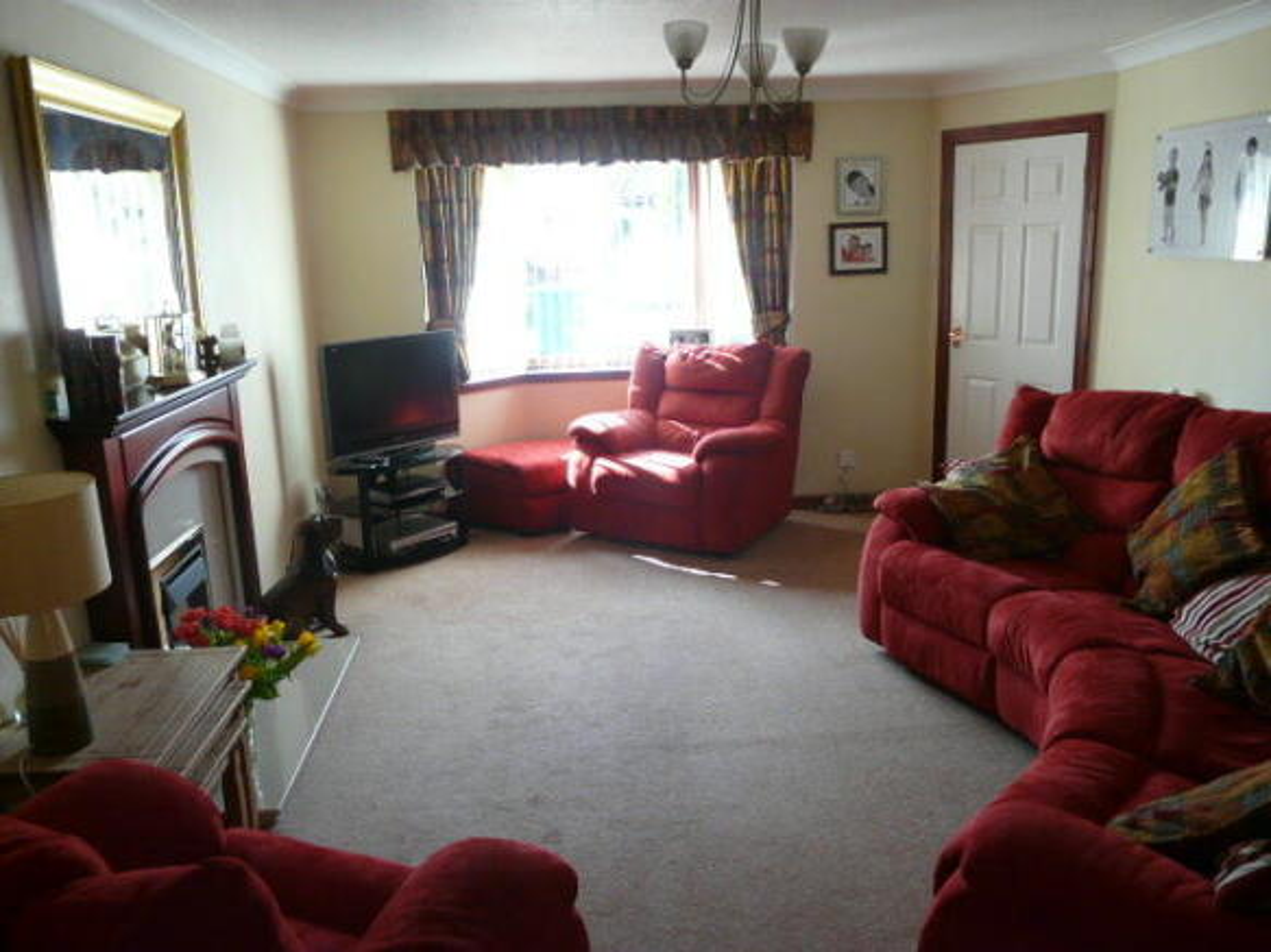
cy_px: 476
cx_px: 636
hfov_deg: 63.5
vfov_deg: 49.7
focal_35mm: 28
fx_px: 1028
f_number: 2.8
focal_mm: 4.6
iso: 100
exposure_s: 1/30
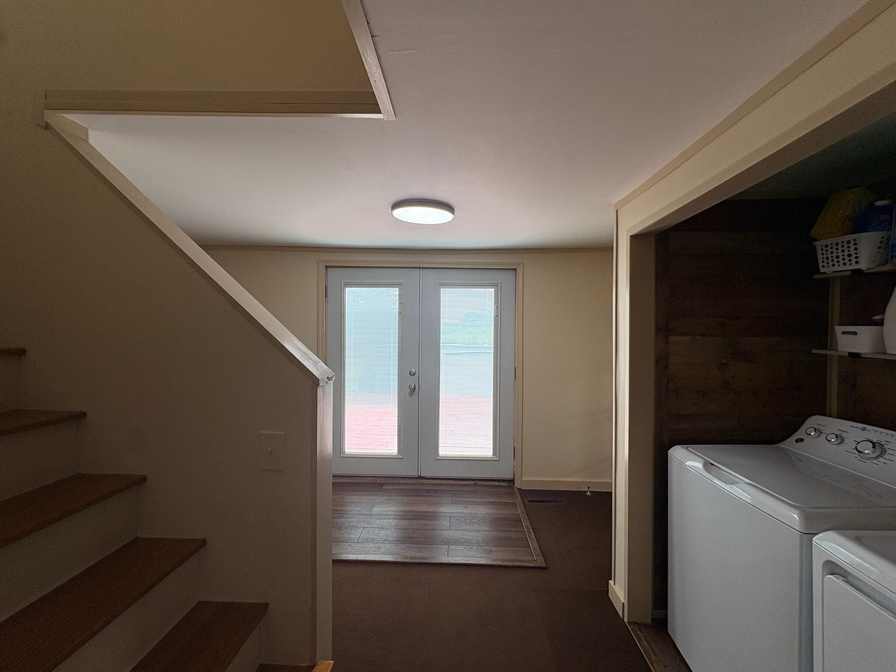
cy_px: 336
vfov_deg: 85.7
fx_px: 362
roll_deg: -0.4
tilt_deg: +0.3
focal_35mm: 14
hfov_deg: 102.1
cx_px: 448
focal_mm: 2.22
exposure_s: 1/138
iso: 40
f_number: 2.2
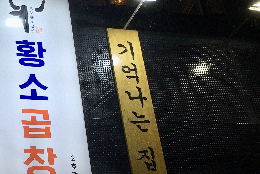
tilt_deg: +29.9
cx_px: 41
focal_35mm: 73
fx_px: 527
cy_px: 71
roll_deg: +5.3
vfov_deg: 18.7
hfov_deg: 27.0
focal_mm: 4.15
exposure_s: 1/196
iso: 25
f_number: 2.2
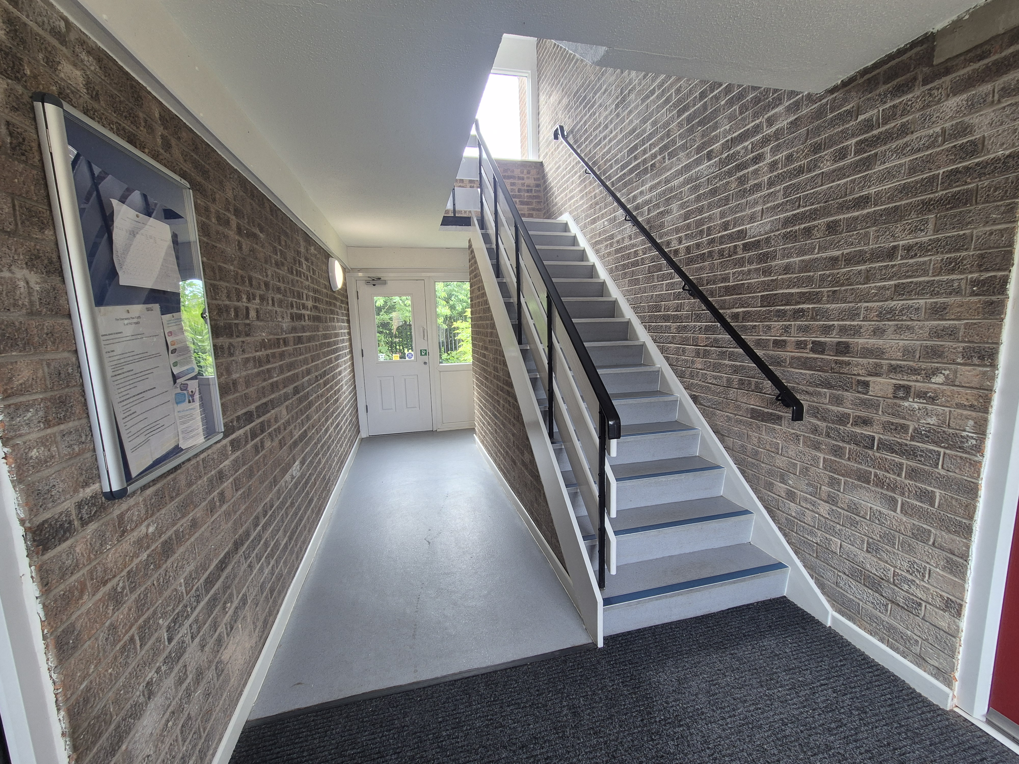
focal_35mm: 13
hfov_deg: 106.2
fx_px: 383
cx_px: 510
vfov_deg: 89.9
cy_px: 382
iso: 50
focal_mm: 2.2
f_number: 2.2
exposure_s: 1/50
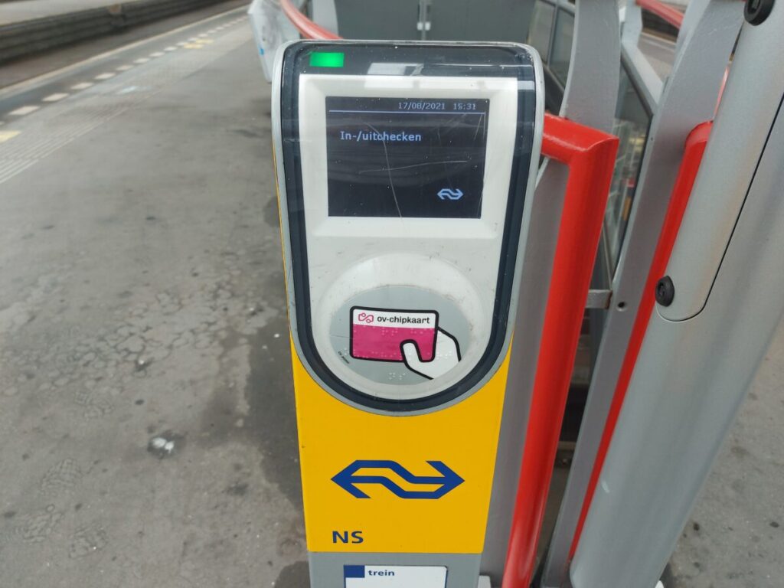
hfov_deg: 71.6
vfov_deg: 56.8
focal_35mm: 24
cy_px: 294
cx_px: 392
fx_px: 544
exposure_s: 1/100
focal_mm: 5.2
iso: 64
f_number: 1.8
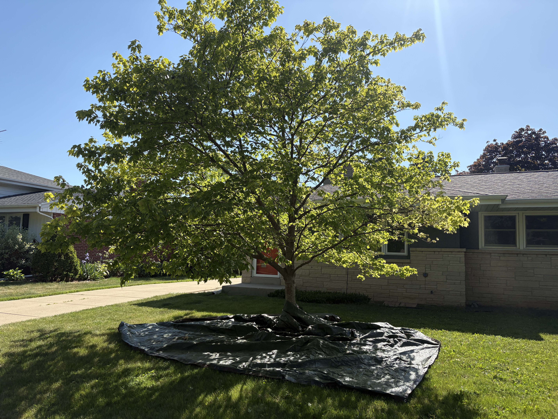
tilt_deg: +6.2
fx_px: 419
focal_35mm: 26
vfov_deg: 53.1
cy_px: 210
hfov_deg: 67.3
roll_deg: -1.0
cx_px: 279
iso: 50
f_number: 1.6
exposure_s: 1/2639
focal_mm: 5.96
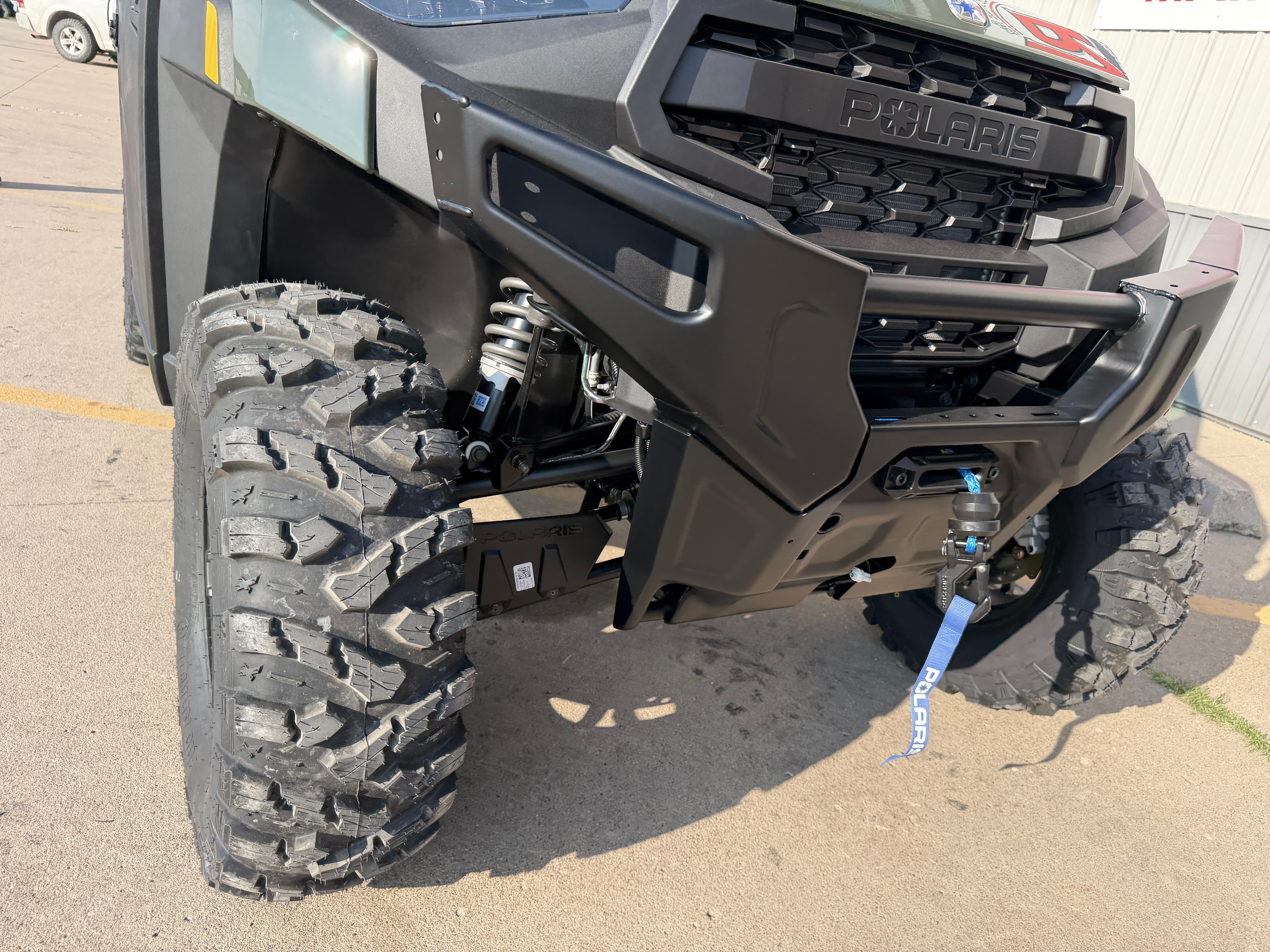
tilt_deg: -21.6
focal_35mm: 24
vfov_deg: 56.8
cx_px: 635
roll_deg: -6.9
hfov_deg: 71.6
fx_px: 881
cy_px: 476
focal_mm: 6.76
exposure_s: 1/1770
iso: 100
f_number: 1.78
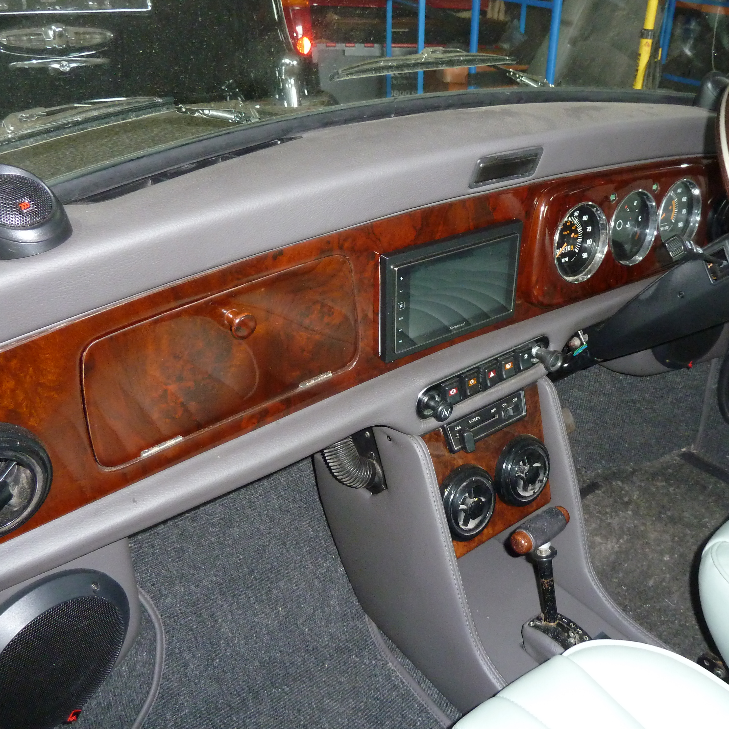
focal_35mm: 30
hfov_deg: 53.7
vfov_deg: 54.0
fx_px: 715
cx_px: 438
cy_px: 361
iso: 320
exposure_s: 1/15
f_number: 3.3
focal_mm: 4.1
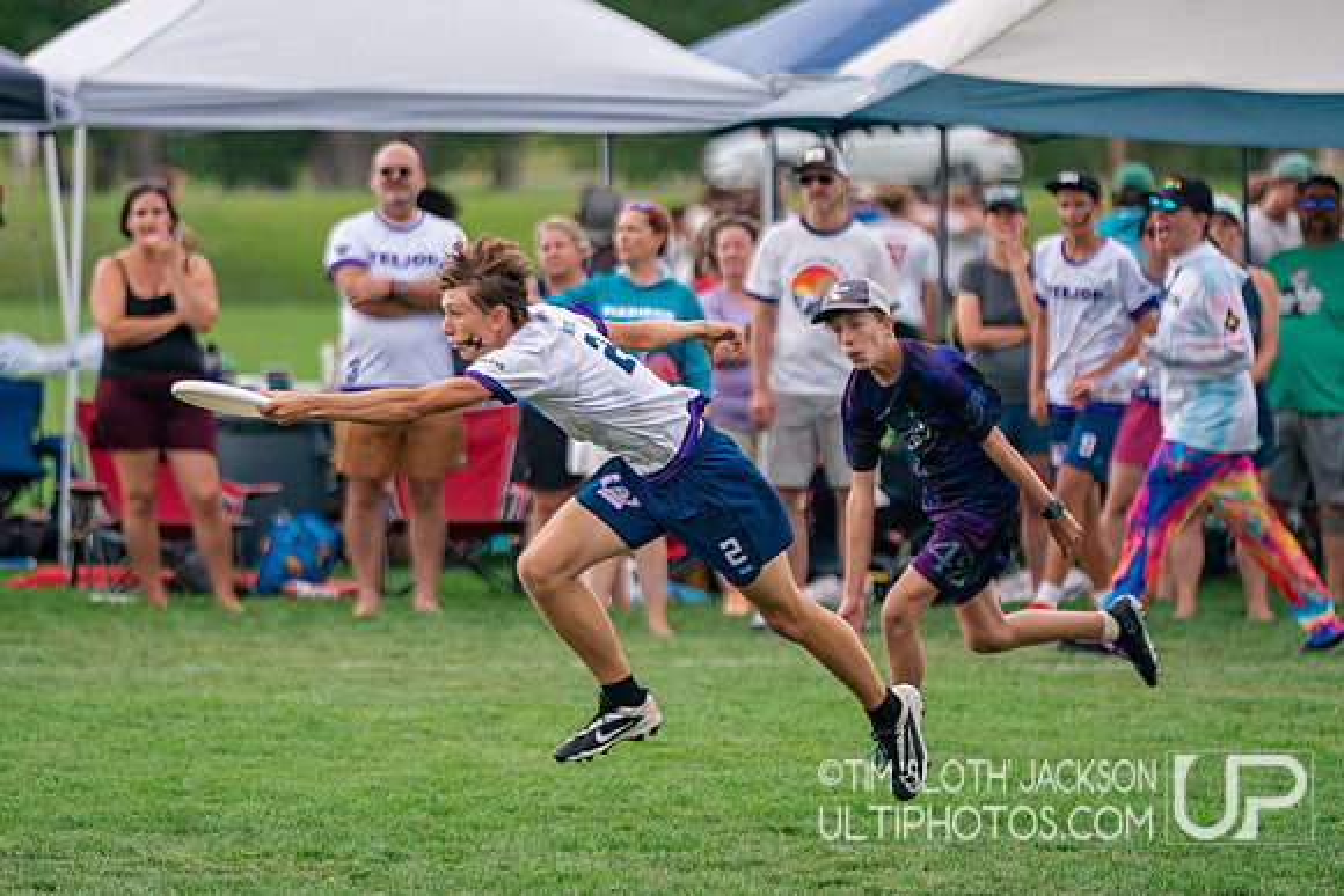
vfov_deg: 4.4
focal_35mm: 312
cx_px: 585
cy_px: 464
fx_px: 11664
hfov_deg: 6.6
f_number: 2.8
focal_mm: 200
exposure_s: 1/3200
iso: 800
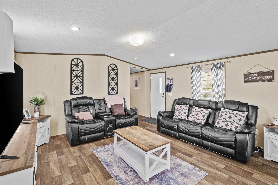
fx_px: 116
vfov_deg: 77.3
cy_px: 92
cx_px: 139
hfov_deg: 100.4
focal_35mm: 15
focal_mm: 10
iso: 800
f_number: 9
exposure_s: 1/6
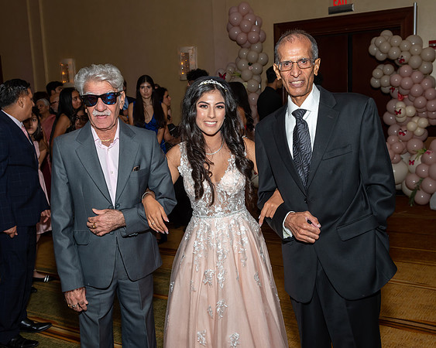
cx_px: 211
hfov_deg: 44.0
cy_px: 179
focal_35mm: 42
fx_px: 539
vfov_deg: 35.8
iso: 400
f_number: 6.3
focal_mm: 24
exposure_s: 1/250
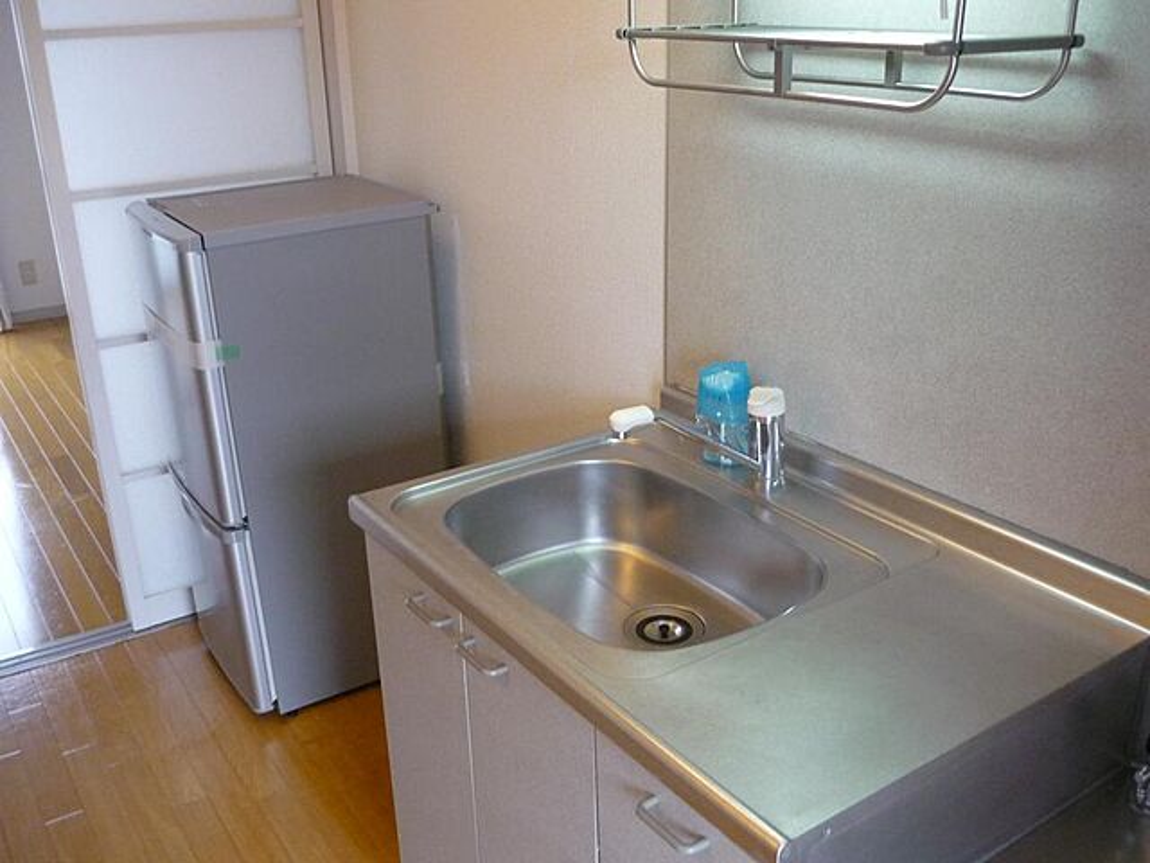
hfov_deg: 55.4
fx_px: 1096
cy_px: 432
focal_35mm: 33
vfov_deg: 42.9
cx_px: 575
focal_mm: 5.5
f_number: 2.8
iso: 400
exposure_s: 1/30
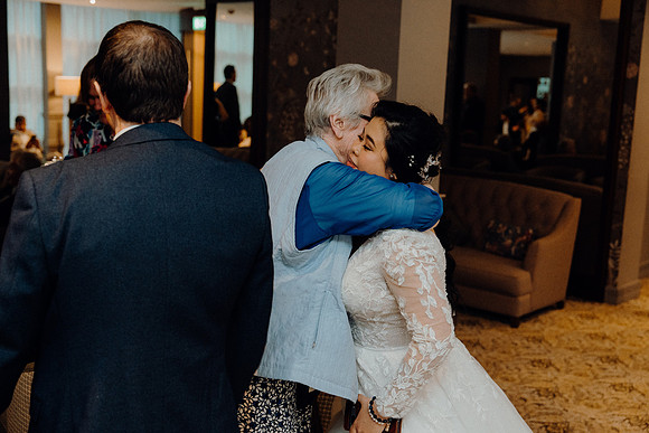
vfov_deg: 30.5
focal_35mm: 44
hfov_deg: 44.5
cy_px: 216
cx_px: 324
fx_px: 793
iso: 3200
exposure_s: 1/160
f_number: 3.5
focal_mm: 44
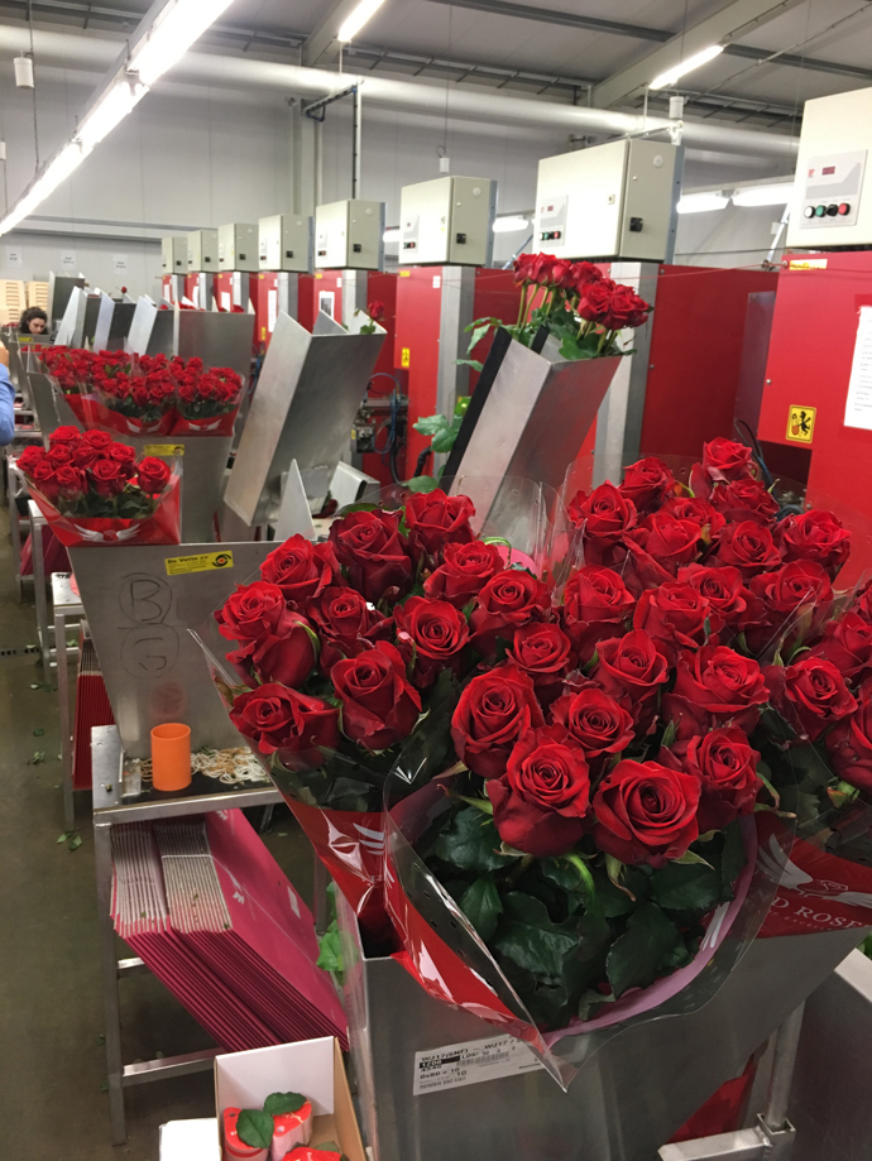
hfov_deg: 48.3
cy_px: 580
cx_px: 436
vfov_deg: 61.6
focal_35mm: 29
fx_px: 973
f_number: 2.2
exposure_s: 1/33
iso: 160
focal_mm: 4.15
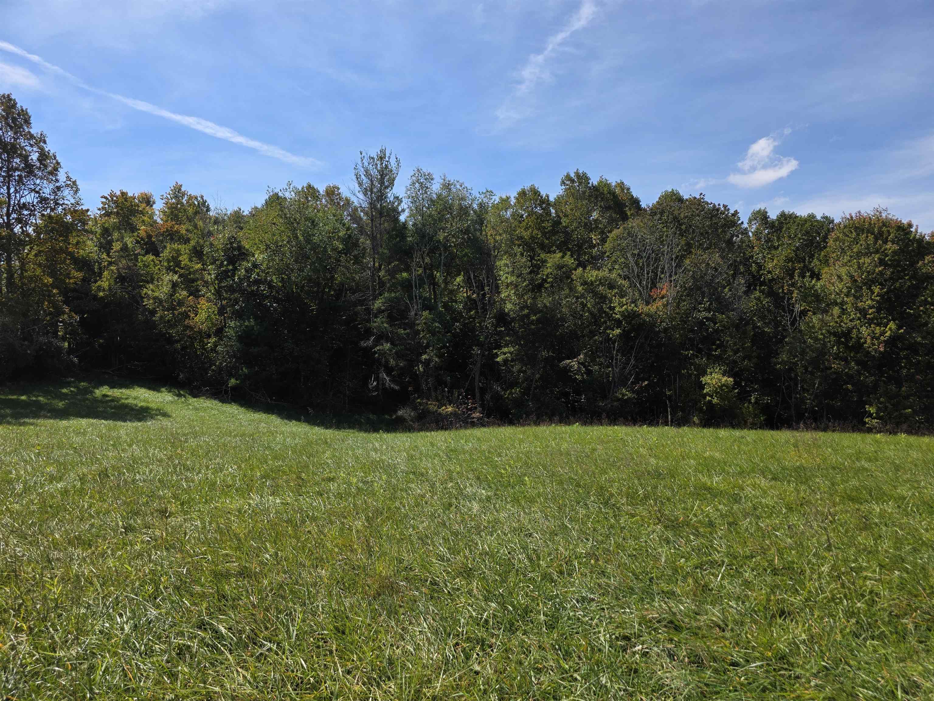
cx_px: 467
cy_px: 350
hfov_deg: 73.9
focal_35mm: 23
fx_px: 621
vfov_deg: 58.9
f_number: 1.7
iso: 80
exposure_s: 1/6150
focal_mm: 6.3
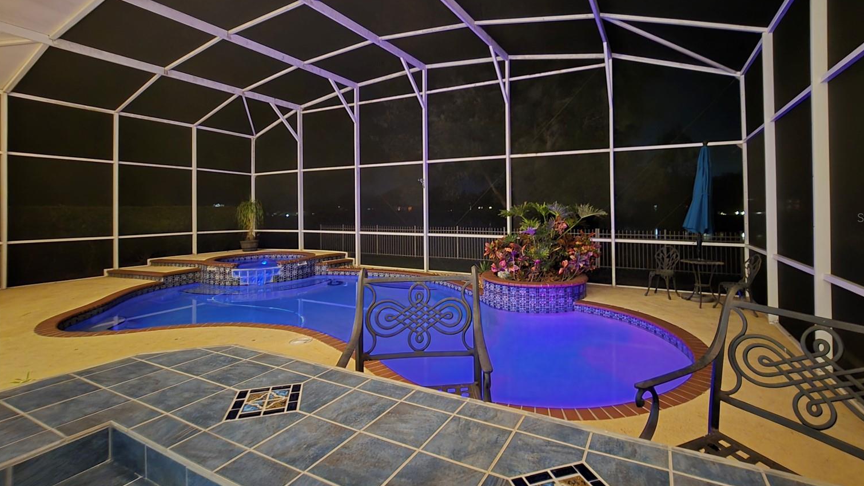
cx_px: 454
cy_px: 217
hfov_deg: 102.9
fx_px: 344
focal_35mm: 15
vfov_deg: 70.3
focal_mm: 2.2
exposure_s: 1/8
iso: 1250
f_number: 2.2
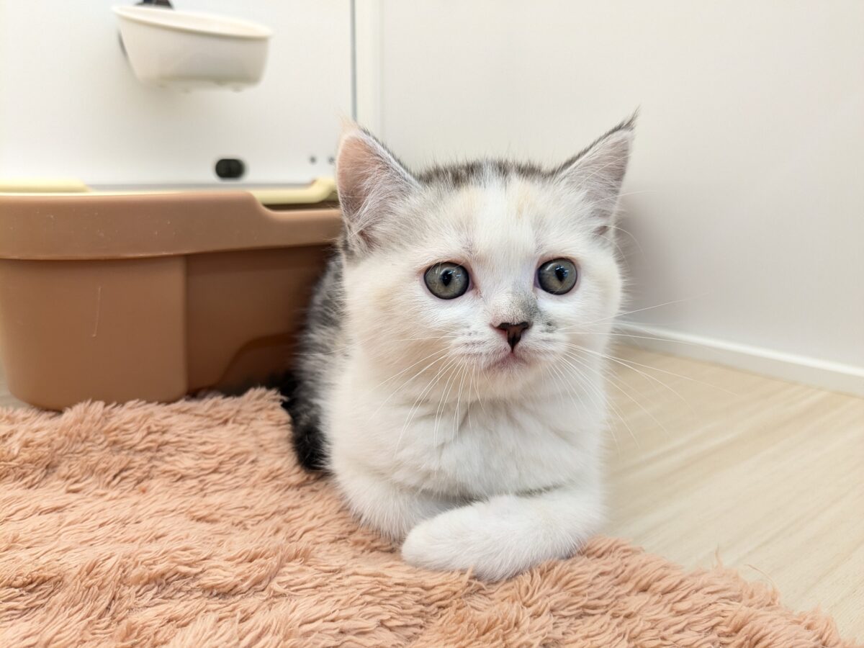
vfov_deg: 51.4
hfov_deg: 65.3
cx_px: 432
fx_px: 674
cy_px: 324
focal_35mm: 27
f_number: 1.73
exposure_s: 1/99.9
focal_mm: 4.38
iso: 99
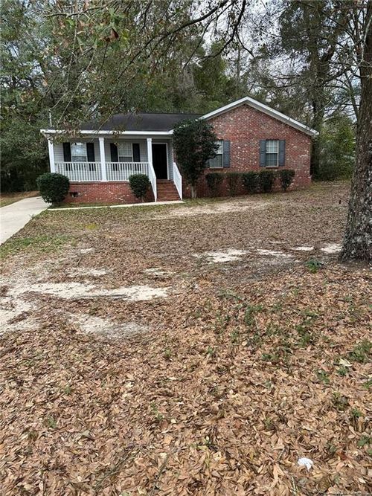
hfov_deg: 56.8
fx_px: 344
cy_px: 248
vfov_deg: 71.6
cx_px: 186
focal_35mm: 24
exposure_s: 1/685
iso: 80
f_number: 1.78
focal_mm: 6.86
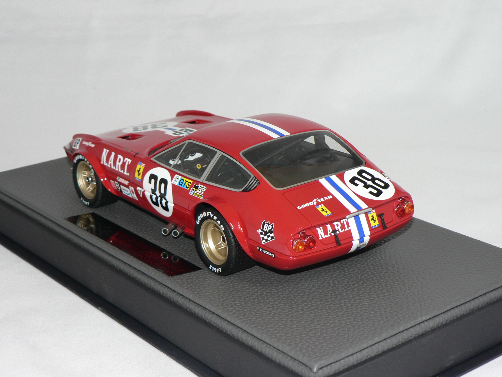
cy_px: 188
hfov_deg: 29.0
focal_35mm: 67
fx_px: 972
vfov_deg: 21.9
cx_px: 251
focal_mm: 11.2
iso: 80
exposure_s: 1/60
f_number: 3.2
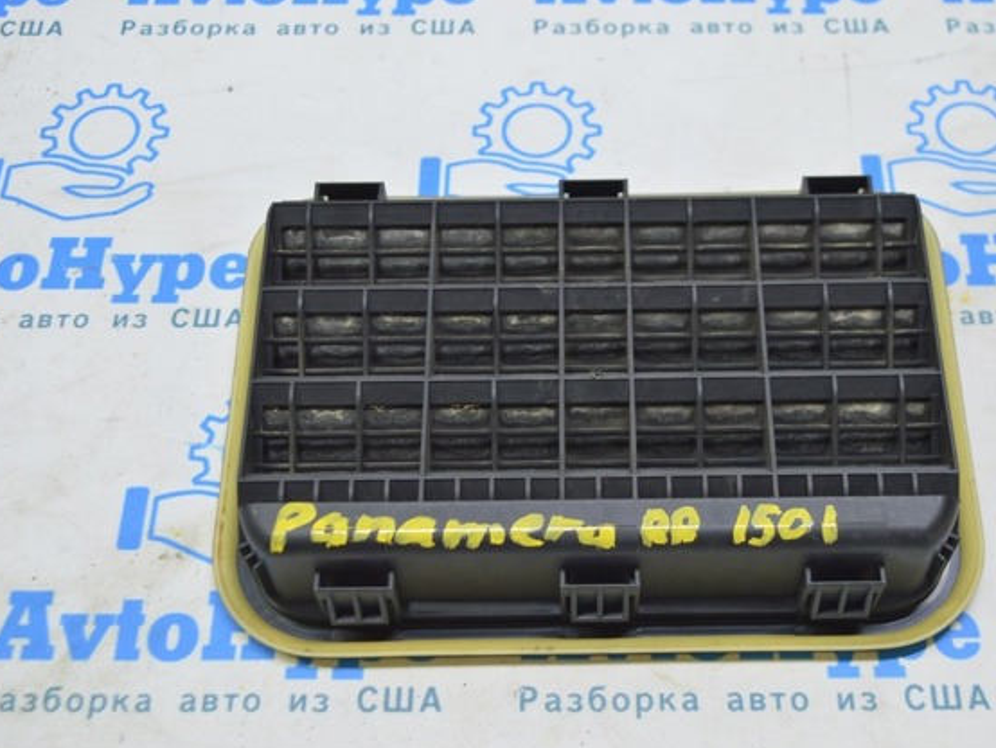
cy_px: 375
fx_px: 1484
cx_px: 565
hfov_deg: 37.0
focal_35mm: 52
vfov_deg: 28.3
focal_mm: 31
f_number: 5.6
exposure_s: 1/20
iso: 400
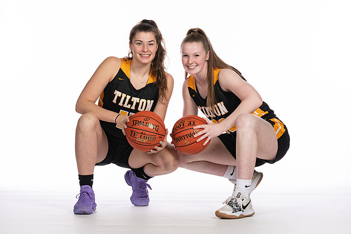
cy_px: 121
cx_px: 180
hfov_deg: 13.8
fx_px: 1449
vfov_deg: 9.2
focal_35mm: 149
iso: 100
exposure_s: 1/100
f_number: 5.6
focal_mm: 80
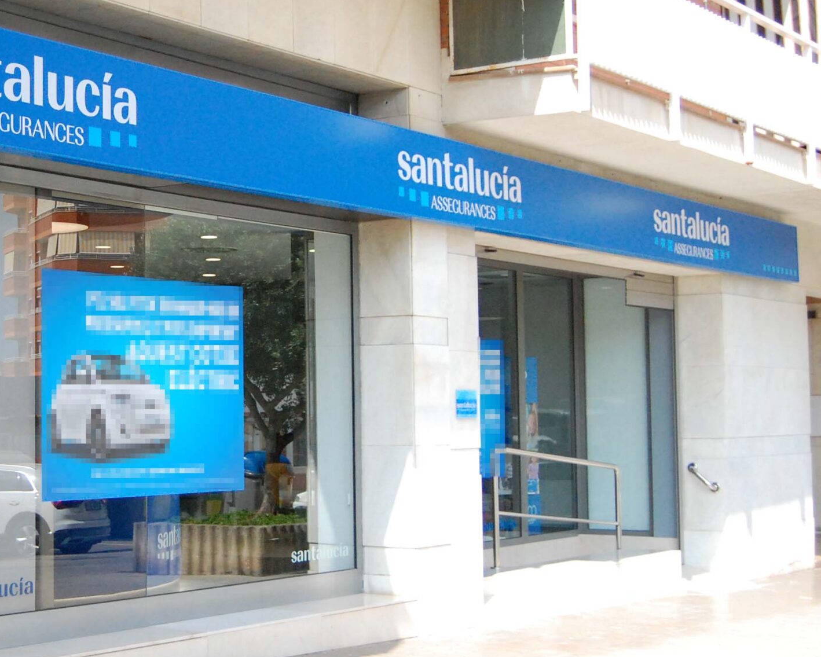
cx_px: 108
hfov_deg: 27.8
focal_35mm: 66
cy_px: 286
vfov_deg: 23.1
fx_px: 1604
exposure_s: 1/4000
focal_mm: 26
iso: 1600
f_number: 4.5
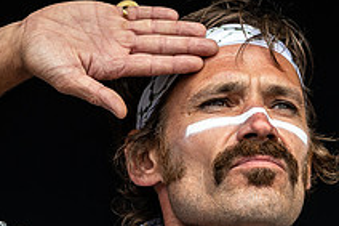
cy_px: 90
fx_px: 6596
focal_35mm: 701
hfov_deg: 2.9
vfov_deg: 2.0
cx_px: 272
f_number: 5
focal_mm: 200
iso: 560
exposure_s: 1/500
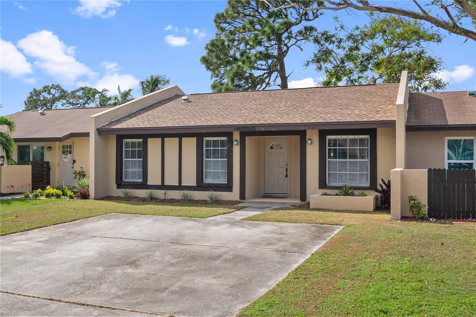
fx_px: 476
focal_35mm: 36
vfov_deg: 36.9
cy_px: 158
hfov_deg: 53.1
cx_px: 238
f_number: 9
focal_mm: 24
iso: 100
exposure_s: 1/50
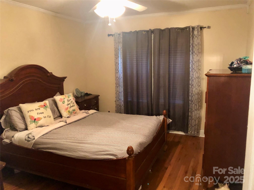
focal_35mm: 28
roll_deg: +0.6
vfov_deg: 49.7
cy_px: 95
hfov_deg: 63.4
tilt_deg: -12.9
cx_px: 127
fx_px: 205
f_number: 1.8
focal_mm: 3.99
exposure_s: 1/4
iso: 100
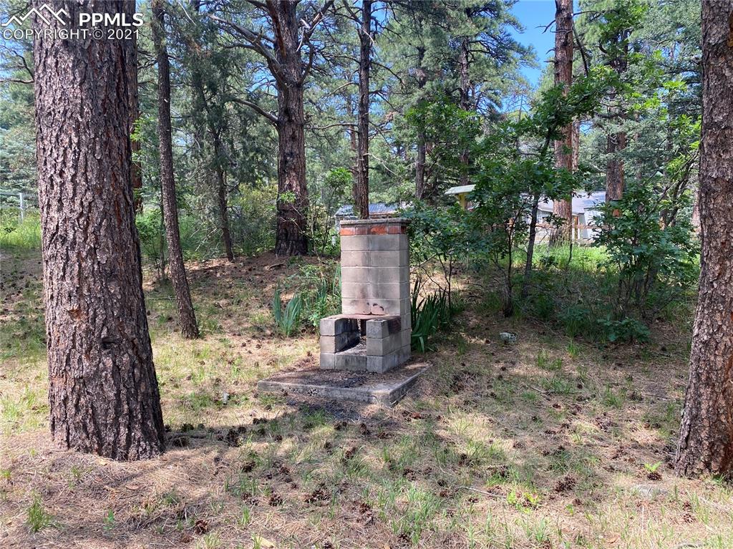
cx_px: 366
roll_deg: +2.1
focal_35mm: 26
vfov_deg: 53.0
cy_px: 274
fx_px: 550
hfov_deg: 67.3
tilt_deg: -1.9
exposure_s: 1/338
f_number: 1.8
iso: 32
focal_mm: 4.25
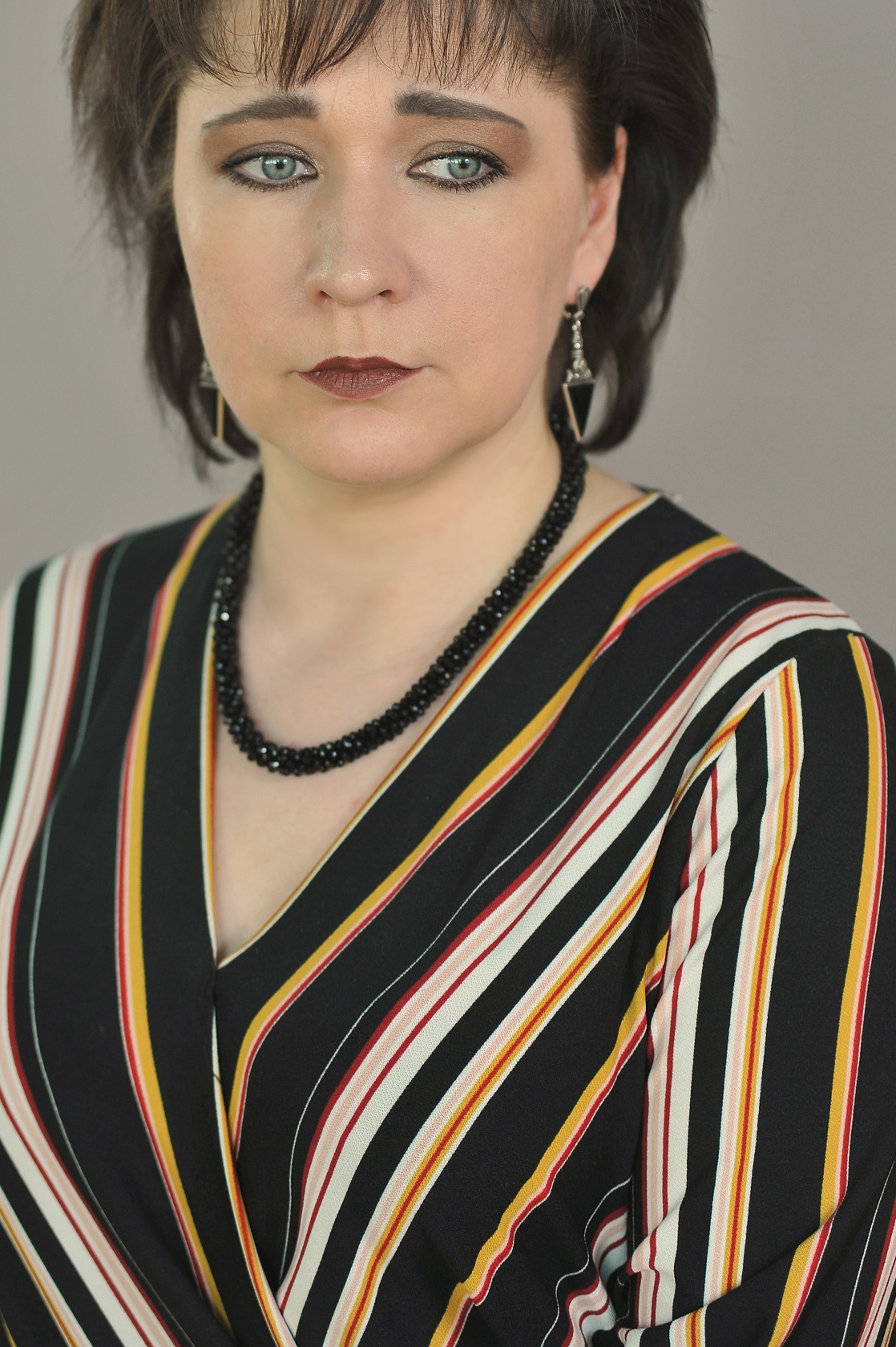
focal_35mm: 133
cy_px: 554
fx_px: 4971
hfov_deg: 10.3
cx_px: 389
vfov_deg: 15.4
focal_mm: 105
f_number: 4
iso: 500
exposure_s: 1/125
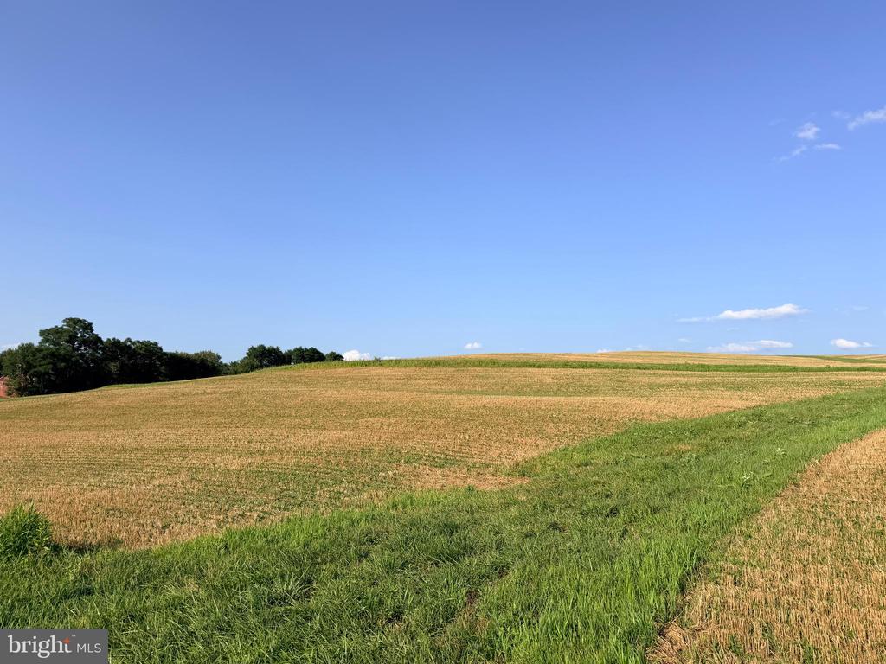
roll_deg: +1.0
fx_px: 614
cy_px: 332
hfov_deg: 71.6
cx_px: 443
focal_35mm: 24
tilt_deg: +6.0
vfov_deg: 56.8
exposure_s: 1/5319
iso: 80
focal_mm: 6.76
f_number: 1.78
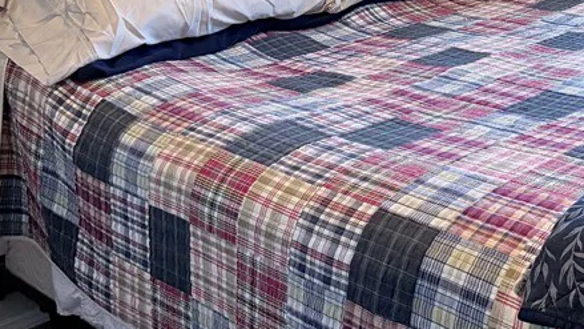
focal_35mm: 61
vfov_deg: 18.6
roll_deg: +1.7
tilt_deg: -7.4
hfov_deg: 30.3
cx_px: 662
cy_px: -77
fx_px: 945
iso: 500
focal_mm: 6.76
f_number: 1.78
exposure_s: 1/60
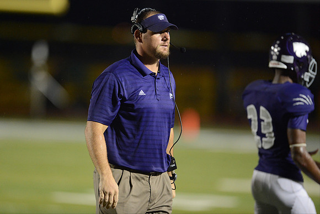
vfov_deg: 3.4
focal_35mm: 400
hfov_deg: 5.2
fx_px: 3556
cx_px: 160
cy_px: 107
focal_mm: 400
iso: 5000
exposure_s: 1/1000
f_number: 2.8
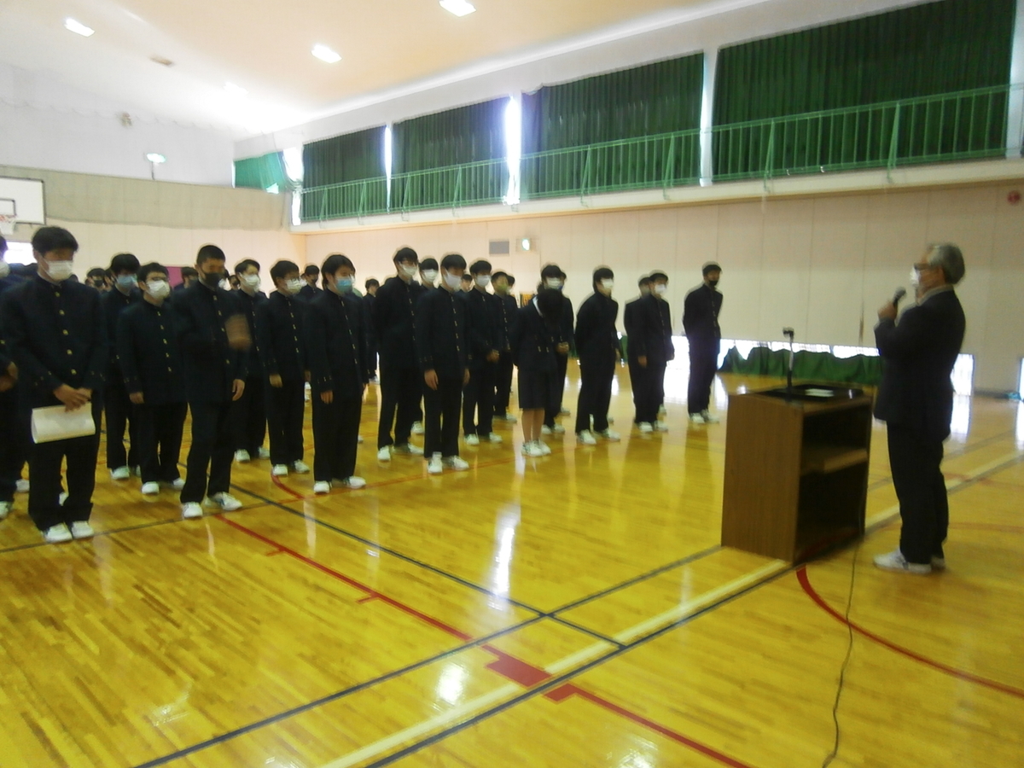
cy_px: 384
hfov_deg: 67.3
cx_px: 512
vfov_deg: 53.1
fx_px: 769
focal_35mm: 26
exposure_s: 1/20
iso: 200
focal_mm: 4.7
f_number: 2.8
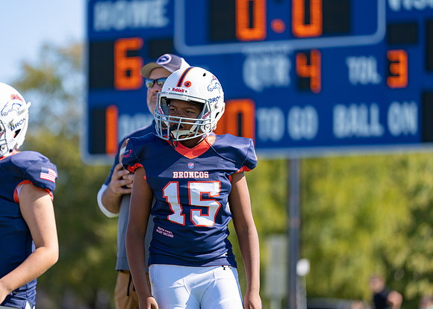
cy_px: 152
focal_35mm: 215
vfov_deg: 6.7
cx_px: 196
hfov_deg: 9.4
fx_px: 2640
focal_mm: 200
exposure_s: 1/2000
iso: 100
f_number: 2.8
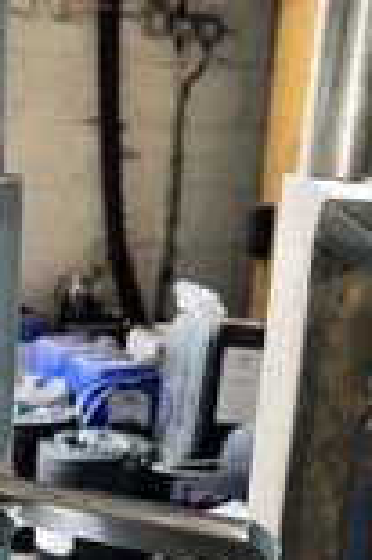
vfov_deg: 27.7
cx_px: 76
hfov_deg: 19.2
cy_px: 520
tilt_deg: -20.3
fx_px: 1087
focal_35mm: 70
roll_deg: -2.2
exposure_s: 1/64
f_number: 1.6
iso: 32
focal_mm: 5.1
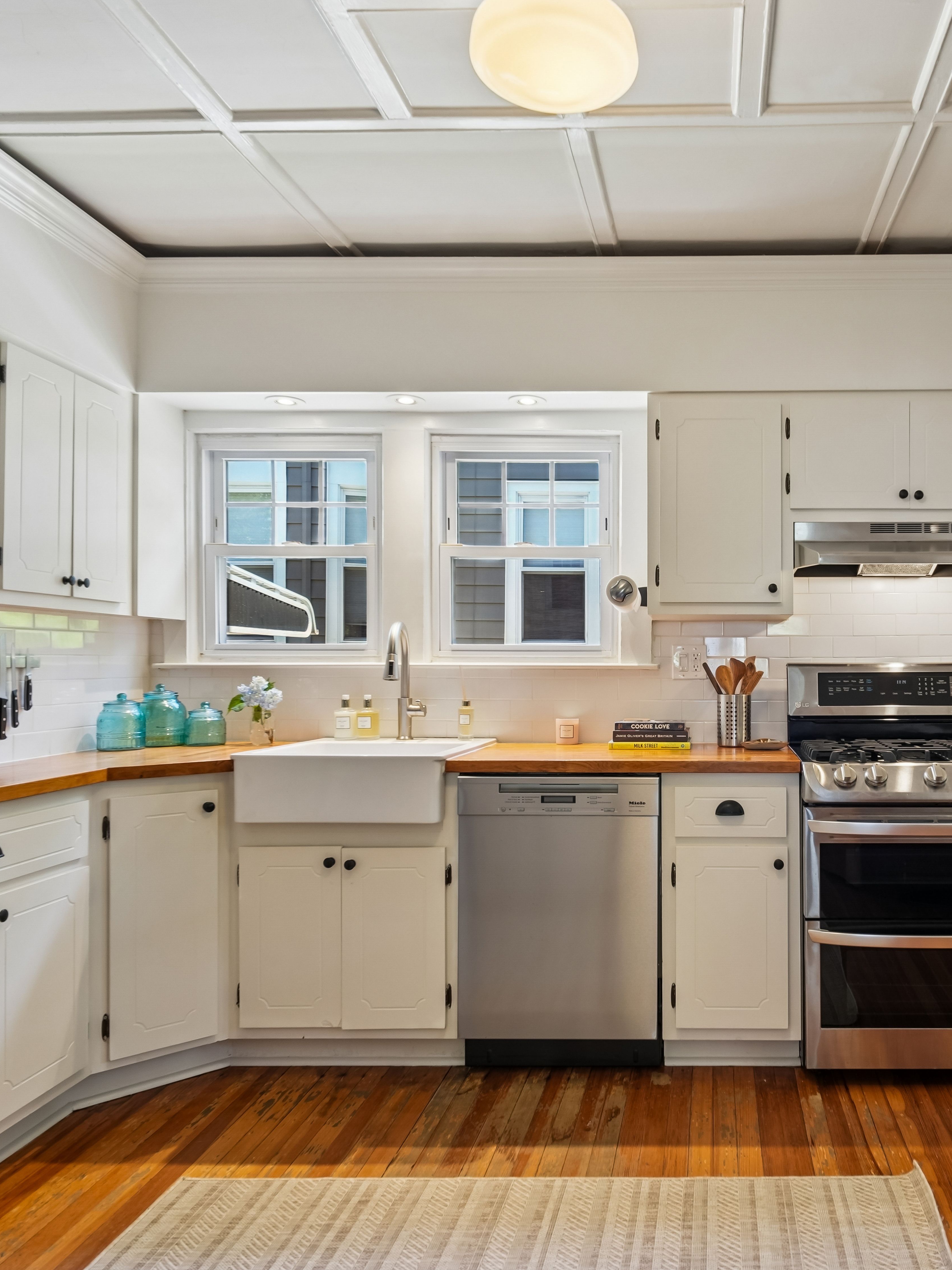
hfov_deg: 55.3
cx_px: 653
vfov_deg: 71.6
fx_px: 880
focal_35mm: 24
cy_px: 645
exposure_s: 1/6
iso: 400
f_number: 8
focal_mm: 16
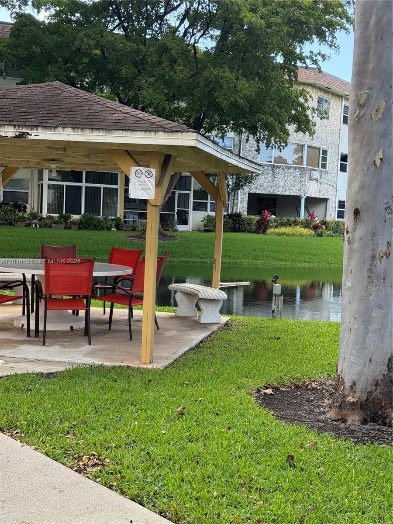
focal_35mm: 48
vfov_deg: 39.7
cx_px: 196
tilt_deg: -2.6
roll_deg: -2.8
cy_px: 262
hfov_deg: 30.3
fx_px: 727
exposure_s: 1/503
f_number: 1.78
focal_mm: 6.76
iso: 100
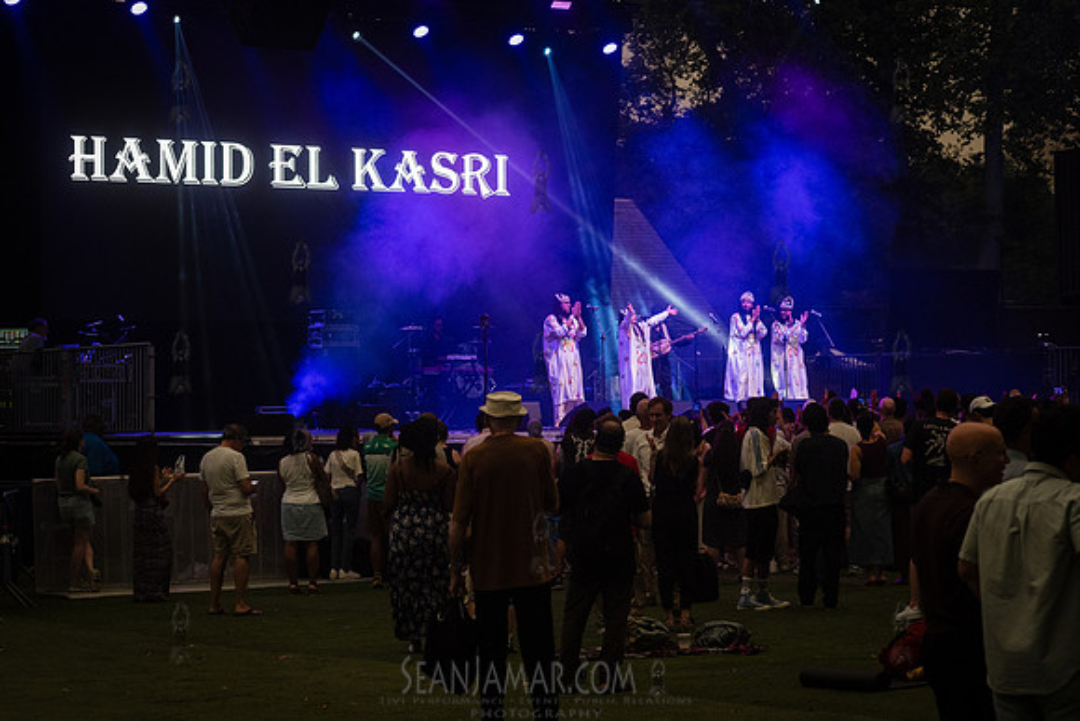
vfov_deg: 15.1
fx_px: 2721
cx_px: 540
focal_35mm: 91
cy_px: 360
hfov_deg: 22.5
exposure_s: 1/320
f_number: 5
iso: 2500
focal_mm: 86
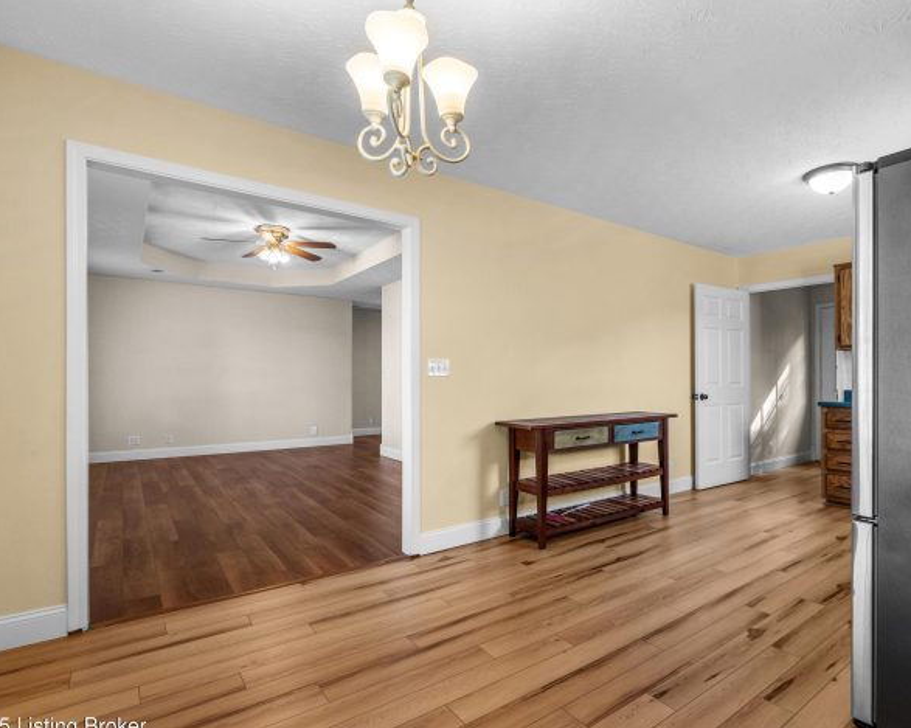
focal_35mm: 18
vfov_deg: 73.7
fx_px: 485
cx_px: 526
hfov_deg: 85.8
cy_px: 373
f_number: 8
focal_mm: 10
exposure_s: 1/13
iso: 400
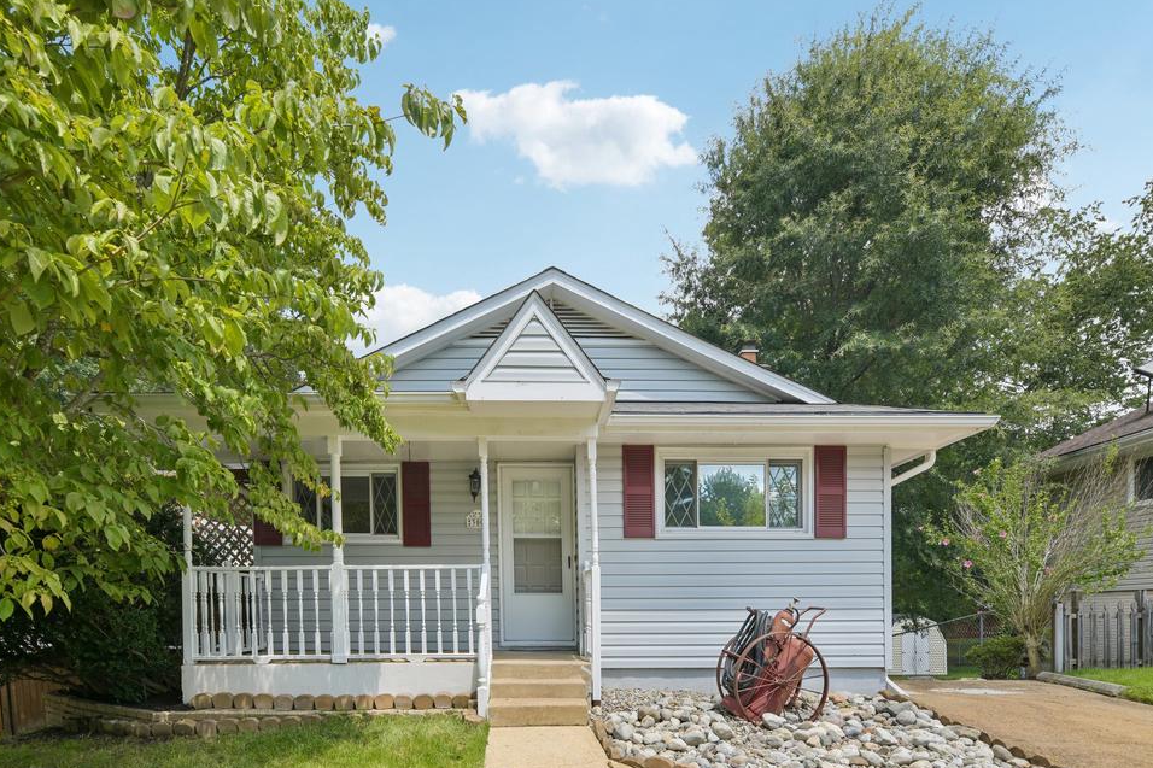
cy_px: 403
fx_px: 480
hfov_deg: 100.3
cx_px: 543
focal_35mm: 15
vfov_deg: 77.2
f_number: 8
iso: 100
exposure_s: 1/160
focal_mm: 14
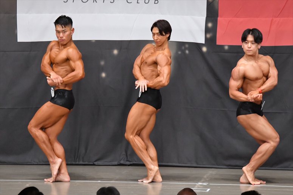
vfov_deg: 6.1
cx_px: 146
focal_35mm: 225
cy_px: 98
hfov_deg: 9.2
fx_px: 1830
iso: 6400
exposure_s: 1/400
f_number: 5.6
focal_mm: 150
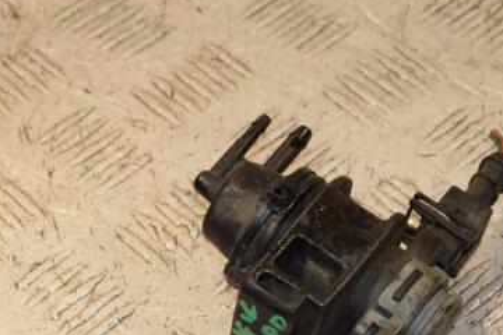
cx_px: 340
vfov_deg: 7.8
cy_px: 216
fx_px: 2445
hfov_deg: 11.7
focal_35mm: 175
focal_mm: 70
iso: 800
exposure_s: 1/200
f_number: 8
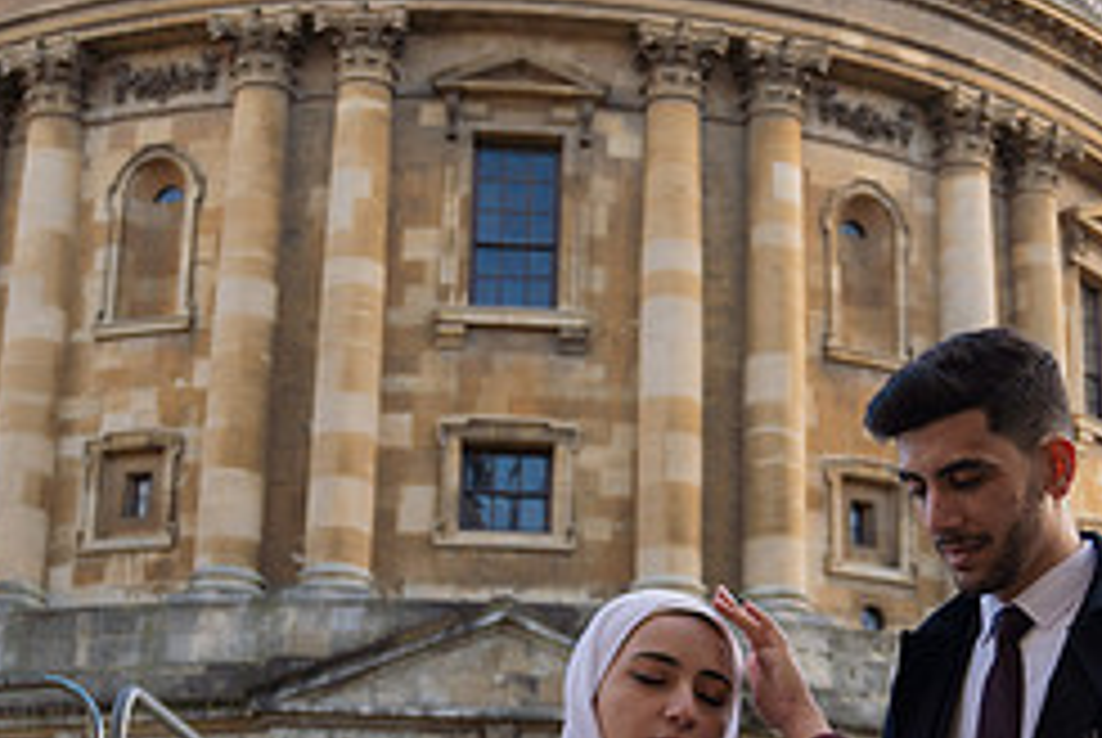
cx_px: 666
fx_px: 2176
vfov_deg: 19.2
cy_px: 493
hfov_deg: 28.3
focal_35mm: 71
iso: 100
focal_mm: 30
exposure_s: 1/250
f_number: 4
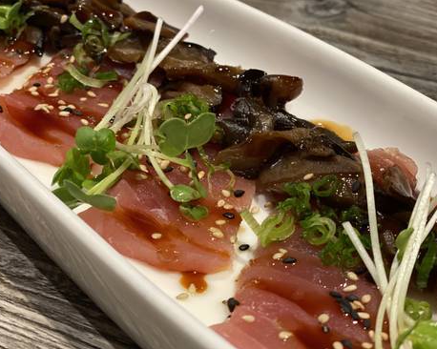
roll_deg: -3.3
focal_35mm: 65
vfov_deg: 23.5
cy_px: 194
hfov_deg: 29.1
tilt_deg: -38.0
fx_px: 840
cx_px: 235
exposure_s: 1/40
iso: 250
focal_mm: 6
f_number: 2
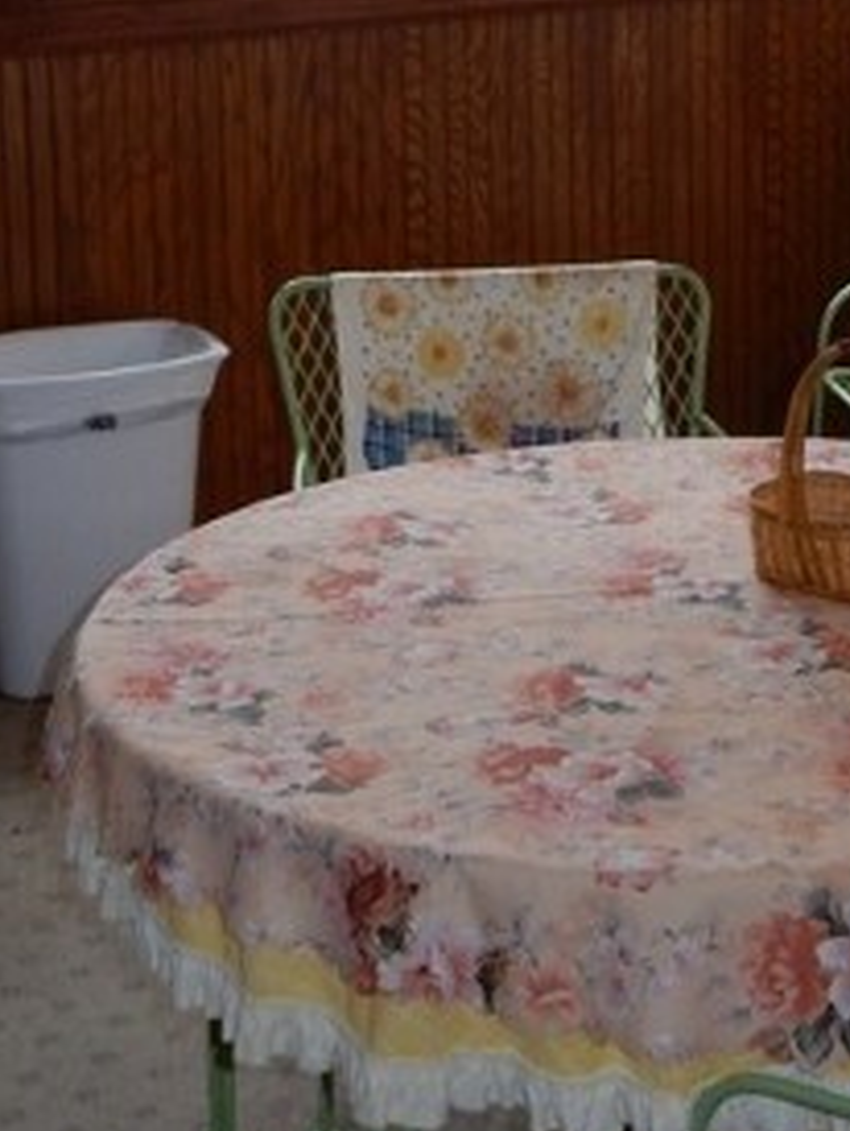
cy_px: 62
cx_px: 784
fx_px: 2746
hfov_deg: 17.3
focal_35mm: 84
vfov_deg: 22.6
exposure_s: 1/50
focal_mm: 5.4
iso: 125
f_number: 4
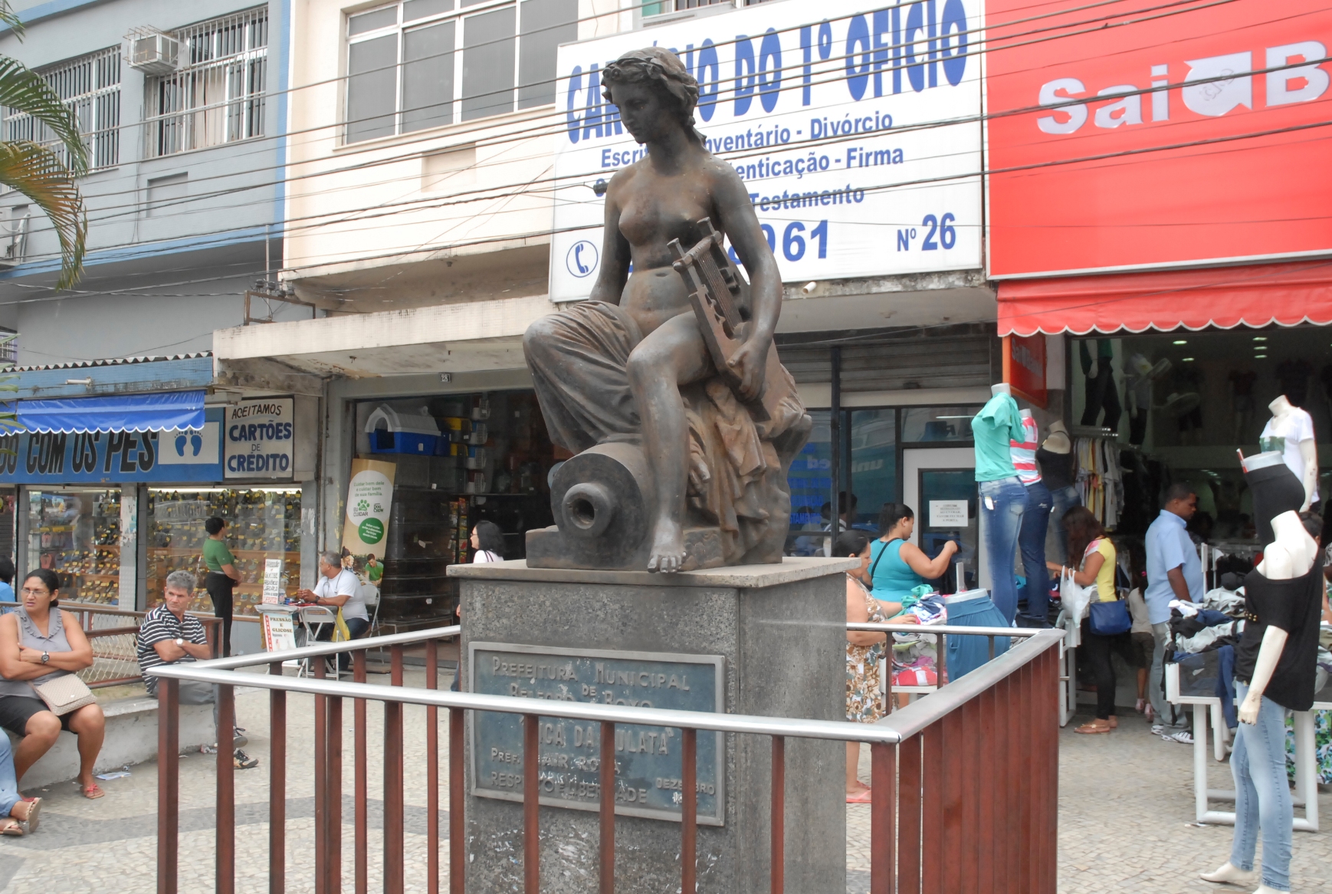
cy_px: 447
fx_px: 1223
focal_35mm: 33
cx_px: 666
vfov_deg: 40.1
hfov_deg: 57.1
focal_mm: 22
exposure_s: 1/160
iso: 800
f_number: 7.1
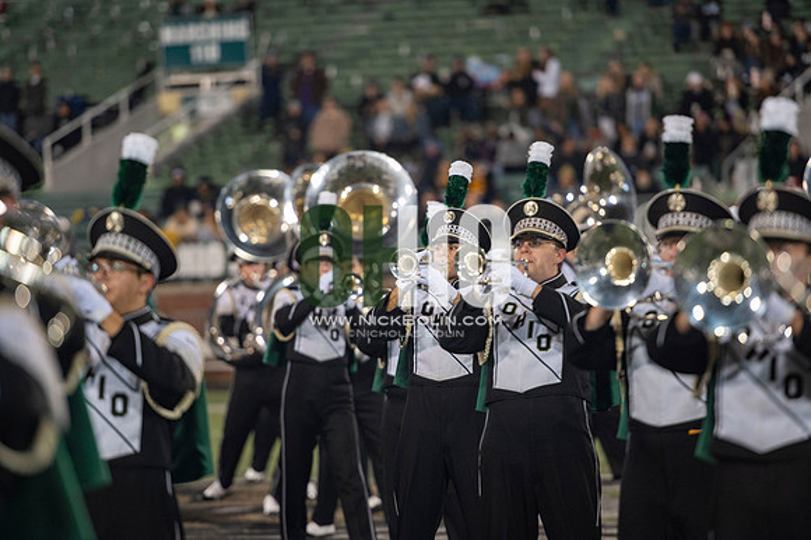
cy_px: 270
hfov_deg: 10.3
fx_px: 4503
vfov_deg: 6.9
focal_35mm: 200
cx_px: 406
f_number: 2.8
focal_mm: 200
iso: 1000
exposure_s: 1/500
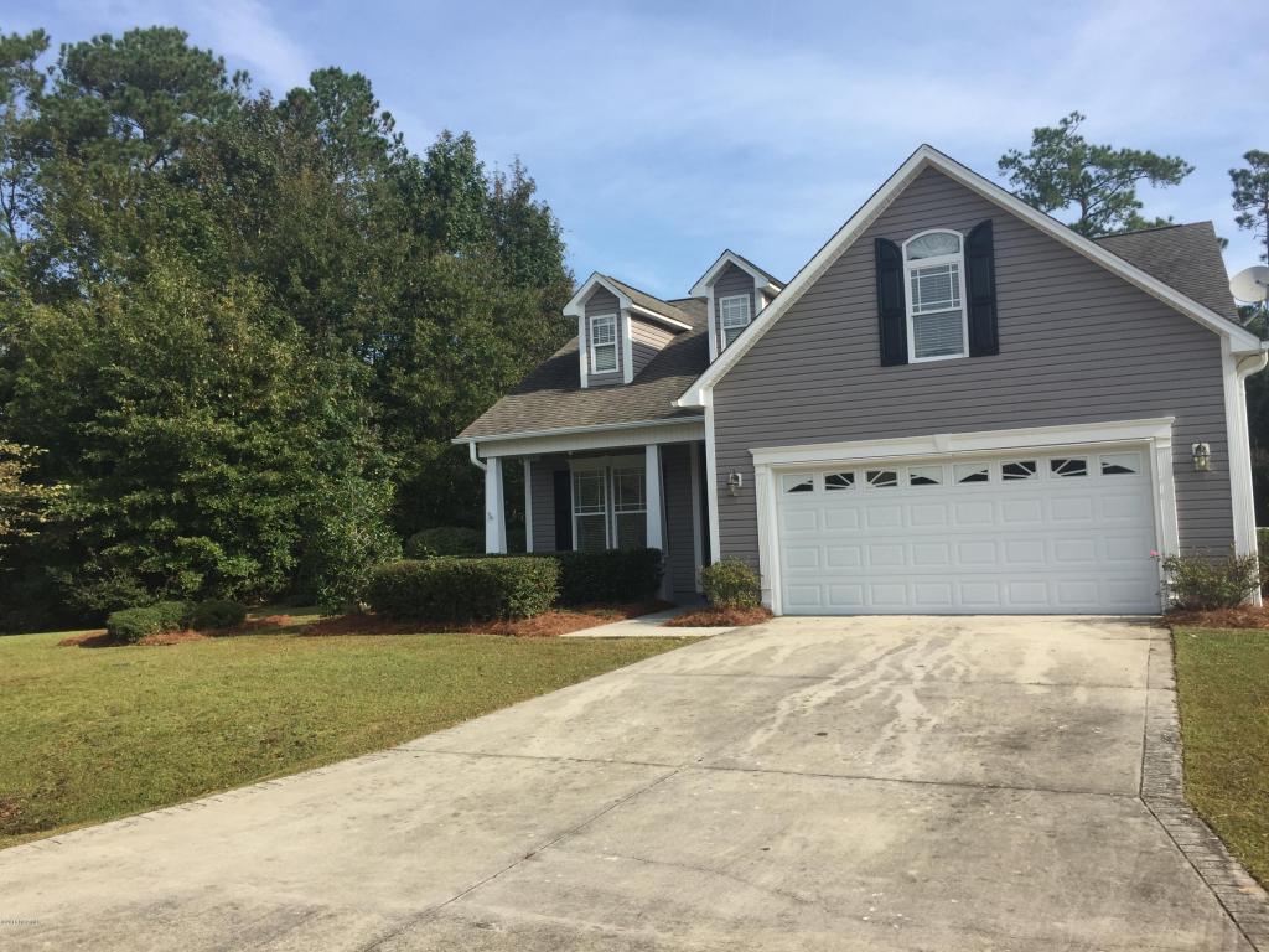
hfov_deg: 61.7
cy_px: 476
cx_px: 634
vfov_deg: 48.2
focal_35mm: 29
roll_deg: +1.9
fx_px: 1063
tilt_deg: +3.0
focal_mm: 4.15
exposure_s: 1/1412
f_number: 2.2
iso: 32
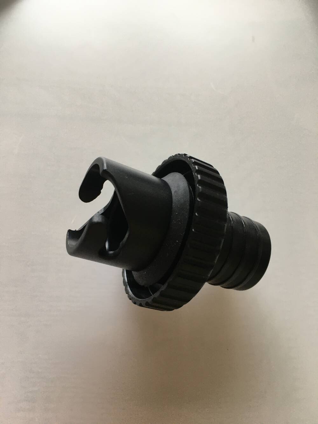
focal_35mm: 29
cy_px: 212
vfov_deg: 61.7
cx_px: 159
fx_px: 355
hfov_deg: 48.2
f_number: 2.2
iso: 50
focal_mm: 4.15
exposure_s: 1/33
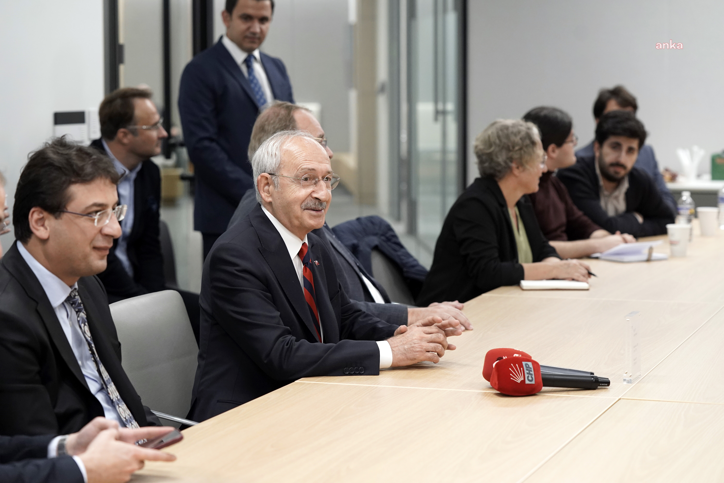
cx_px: 362
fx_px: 1810
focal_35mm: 90
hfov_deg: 22.6
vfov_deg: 15.2
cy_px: 242
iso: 3200
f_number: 3.5
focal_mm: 90
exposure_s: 1/200
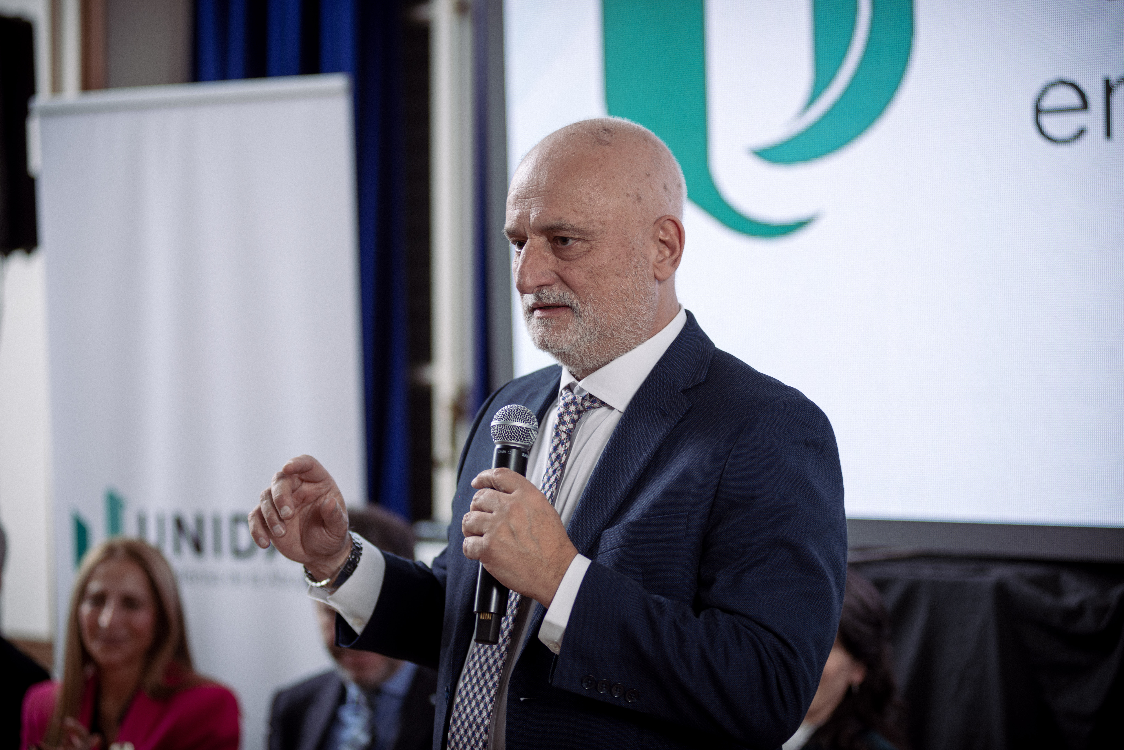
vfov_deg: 13.7
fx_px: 3123
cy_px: 375
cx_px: 562
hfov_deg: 20.4
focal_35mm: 100
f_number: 2.8
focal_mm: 100
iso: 125
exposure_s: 1/160
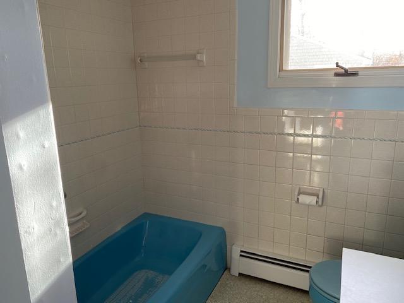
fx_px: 303
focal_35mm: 26
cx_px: 202
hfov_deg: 67.3
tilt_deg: -12.9
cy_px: 152
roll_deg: +1.2
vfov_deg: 53.1
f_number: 1.8
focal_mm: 4.25
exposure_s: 1/66
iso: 125
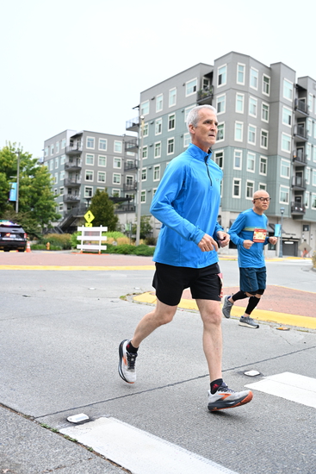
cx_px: 158
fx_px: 500
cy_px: 237
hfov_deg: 35.1
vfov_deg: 50.7
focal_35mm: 38
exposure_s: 1/800
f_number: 4
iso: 1600
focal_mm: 38
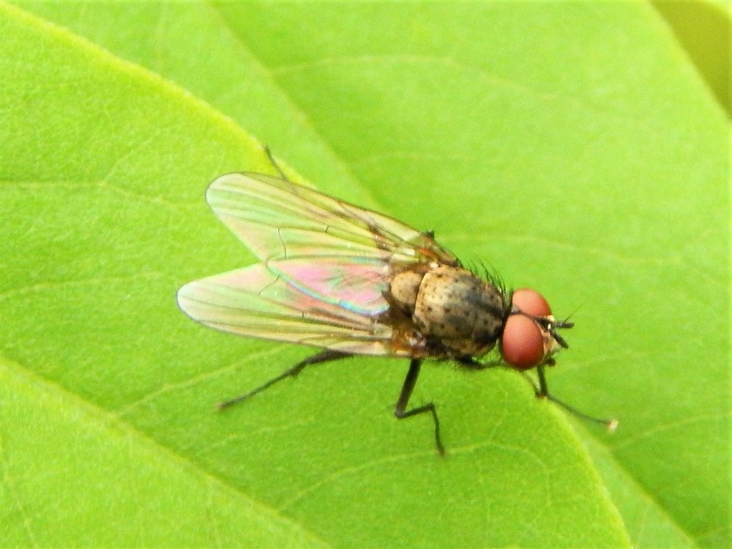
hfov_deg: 14.0
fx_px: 2982
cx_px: 366
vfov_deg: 10.5
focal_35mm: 141
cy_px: 274
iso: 400
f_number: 4.9
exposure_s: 1/125
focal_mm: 25.3
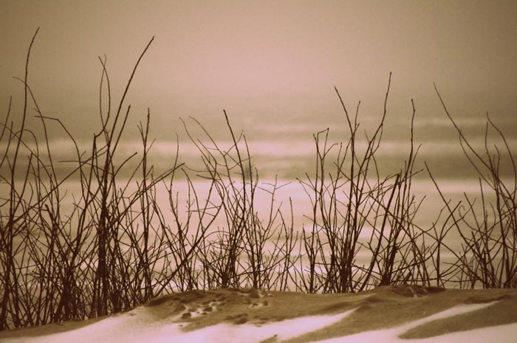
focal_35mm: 300
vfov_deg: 4.6
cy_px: 172
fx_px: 4303
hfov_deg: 6.9
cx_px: 258
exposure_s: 1/125
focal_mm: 200
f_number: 5.6
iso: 800
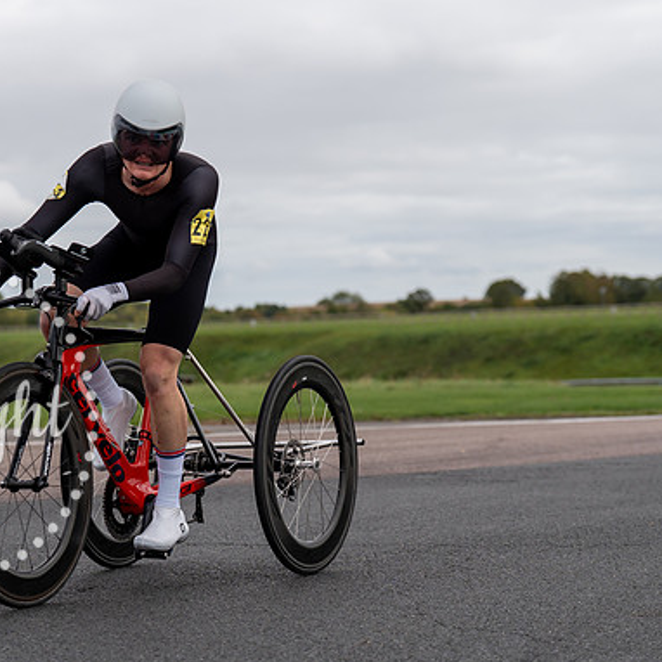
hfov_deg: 17.2
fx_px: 2185
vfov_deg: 17.2
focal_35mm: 101
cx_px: 204
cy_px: 330
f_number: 3.5
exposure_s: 1/1000
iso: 125
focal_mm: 70
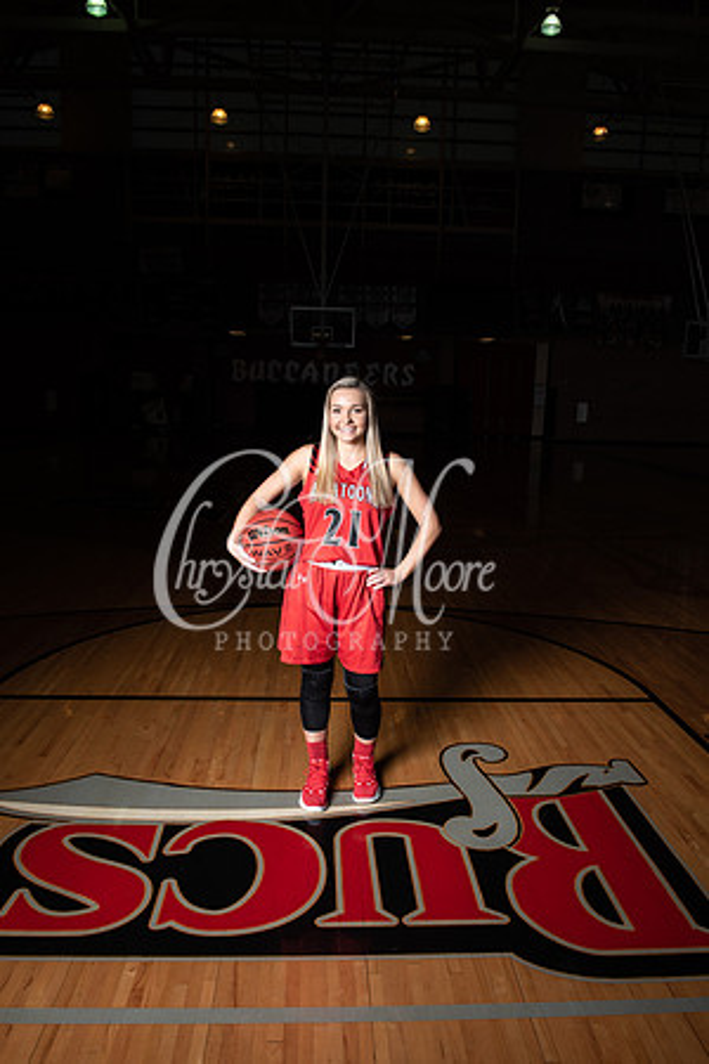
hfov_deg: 49.6
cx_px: 354
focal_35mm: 26
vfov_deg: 69.4
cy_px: 532
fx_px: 768
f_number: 14
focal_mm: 26
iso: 320
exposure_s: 1/200
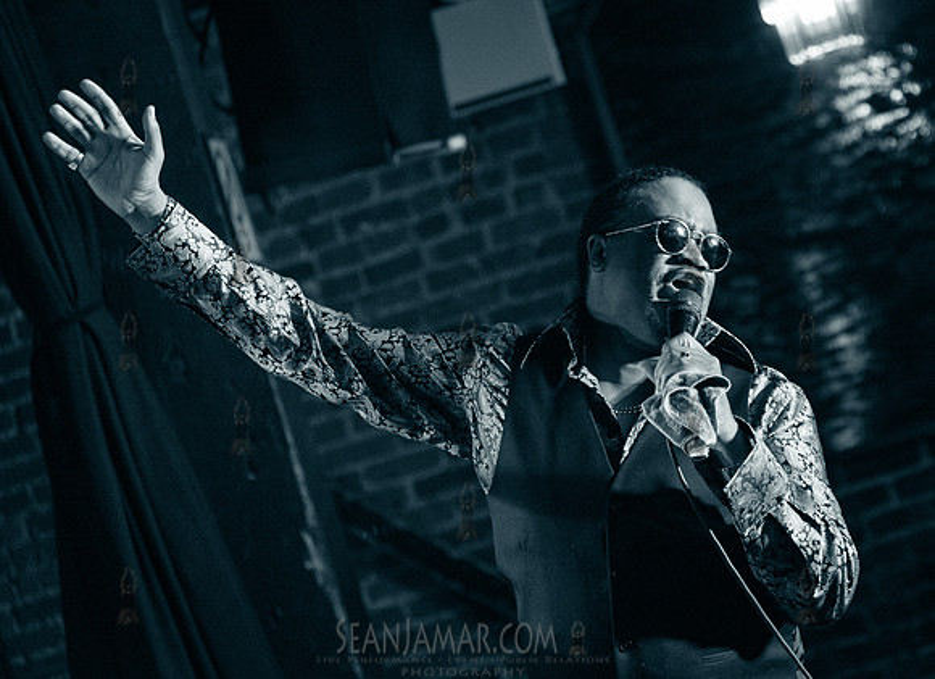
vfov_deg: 14.4
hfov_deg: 19.7
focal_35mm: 101
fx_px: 2685
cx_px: 604
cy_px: 276
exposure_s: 1/200
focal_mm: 80
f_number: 2.8
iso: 4000
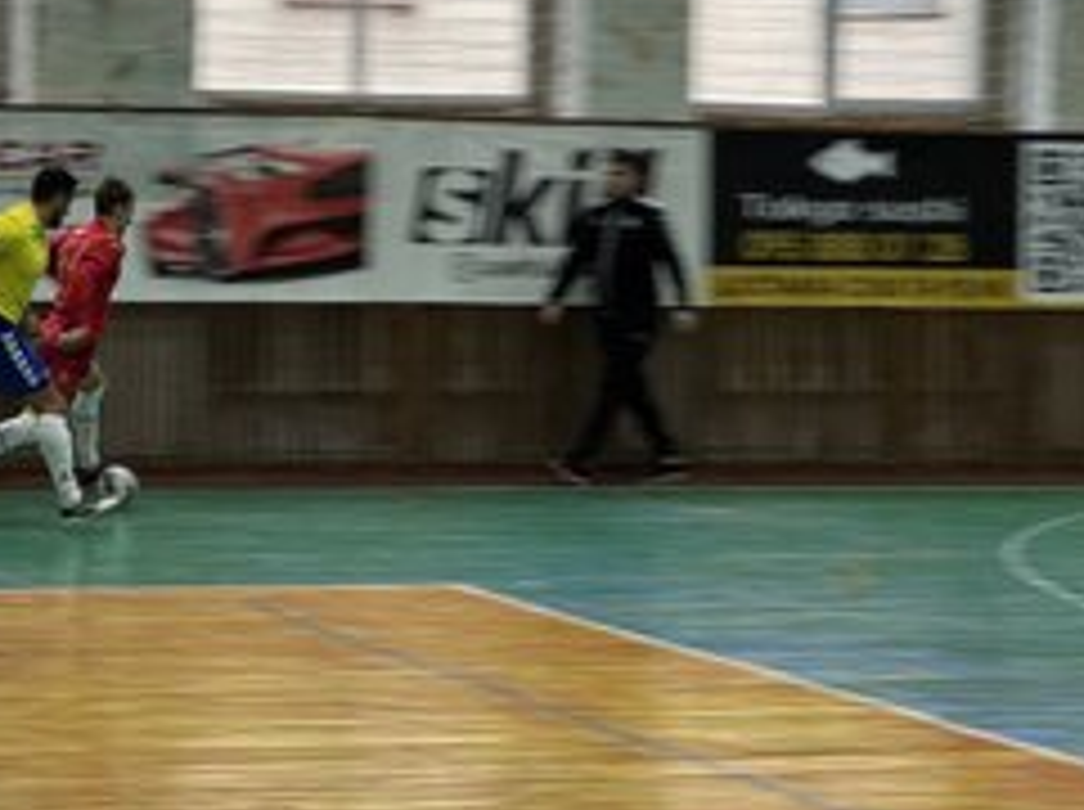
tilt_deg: -2.3
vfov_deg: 11.5
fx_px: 4002
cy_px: 459
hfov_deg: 15.4
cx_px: 427
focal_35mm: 128
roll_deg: -0.7
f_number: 2.8
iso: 200
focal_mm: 9
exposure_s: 1/50
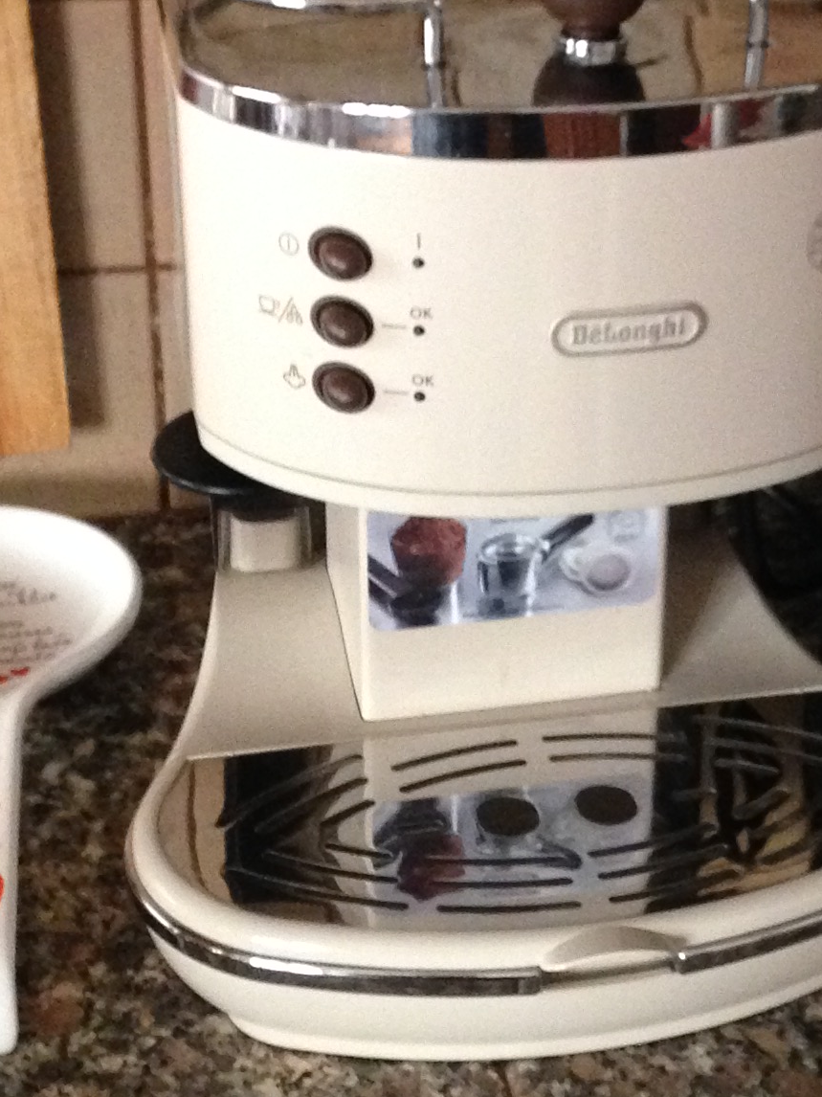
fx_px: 2977
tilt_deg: -28.9
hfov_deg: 15.7
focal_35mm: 94
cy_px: 611
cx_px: 604
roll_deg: -1.1
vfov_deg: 20.9
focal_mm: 4.12
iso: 400
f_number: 2.4
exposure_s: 1/15
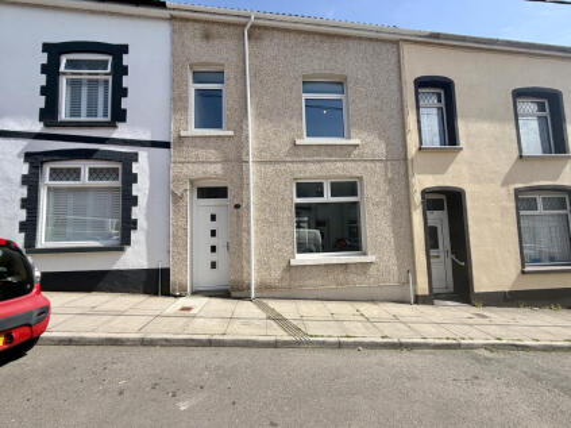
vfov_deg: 85.6
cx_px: 286
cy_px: 214
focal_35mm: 14
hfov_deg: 102.1
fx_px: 231
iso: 25
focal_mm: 2.22
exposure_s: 1/770
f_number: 2.2
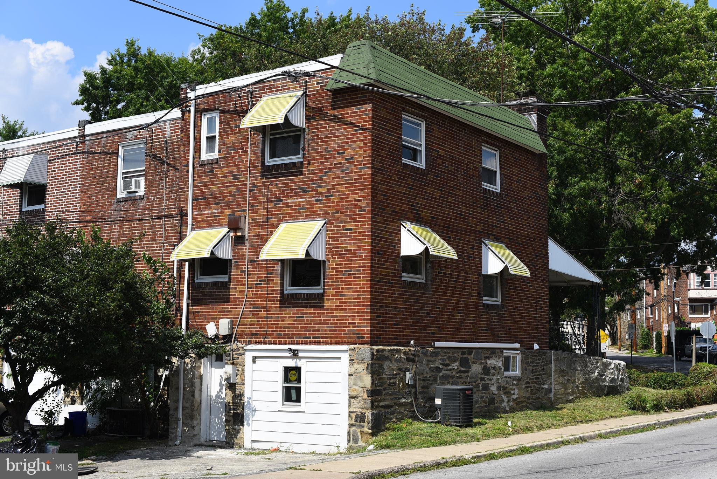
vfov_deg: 27.0
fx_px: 996
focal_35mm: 50
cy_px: 240
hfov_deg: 39.6
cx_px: 358
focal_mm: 50
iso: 100
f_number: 5.6
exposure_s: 1/800
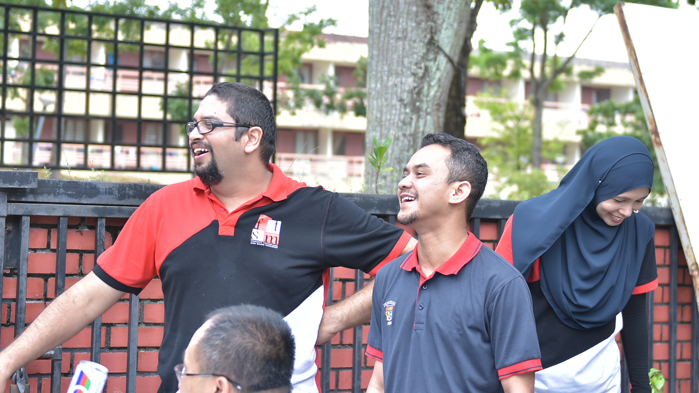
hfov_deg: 25.8
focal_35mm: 82
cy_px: 119
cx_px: 431
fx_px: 1520
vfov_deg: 14.7
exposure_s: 1/500
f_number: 2.8
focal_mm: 42
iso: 400
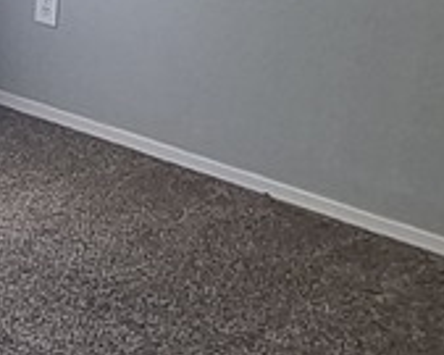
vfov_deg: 13.5
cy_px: -166
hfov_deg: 16.6
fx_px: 1418
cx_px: -158
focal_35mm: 108
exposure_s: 1/120
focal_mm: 1.74
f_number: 2.2
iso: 64
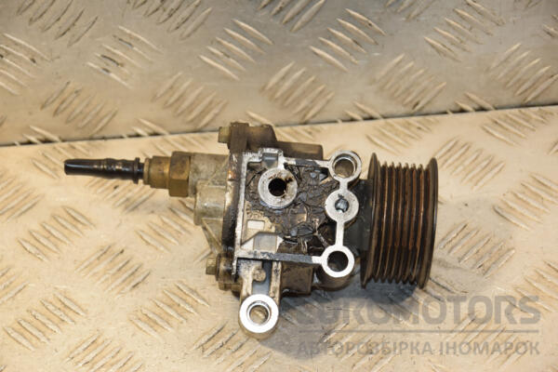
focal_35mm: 112
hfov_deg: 18.2
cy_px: 186
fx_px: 1744
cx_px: 279
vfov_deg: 12.2
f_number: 5.6
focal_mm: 75
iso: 800
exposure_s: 1/200
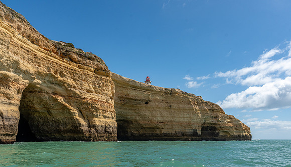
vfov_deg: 41.0
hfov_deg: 66.1
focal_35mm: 29
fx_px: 224
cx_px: 148
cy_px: 87
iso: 400
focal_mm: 26.9
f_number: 8
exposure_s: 1/1250
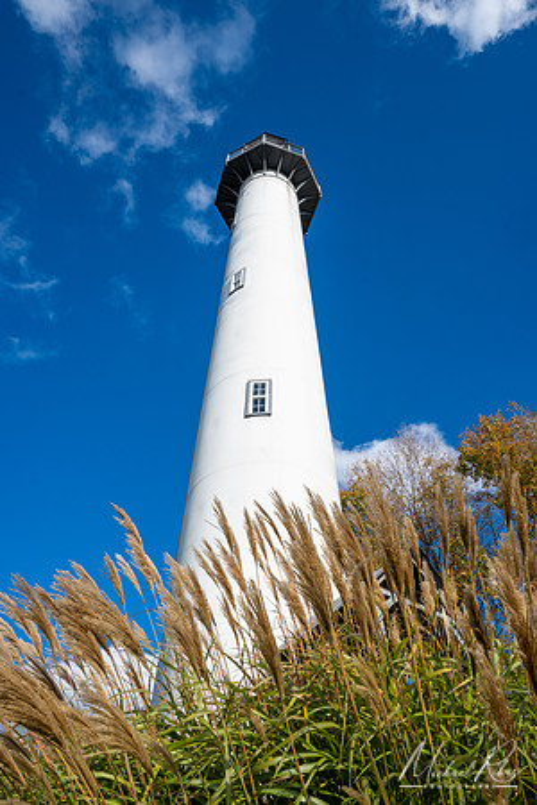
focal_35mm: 24
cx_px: 268
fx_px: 537
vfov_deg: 73.7
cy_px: 402
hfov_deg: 53.1
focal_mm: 16
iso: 100
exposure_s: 1/160
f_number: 13
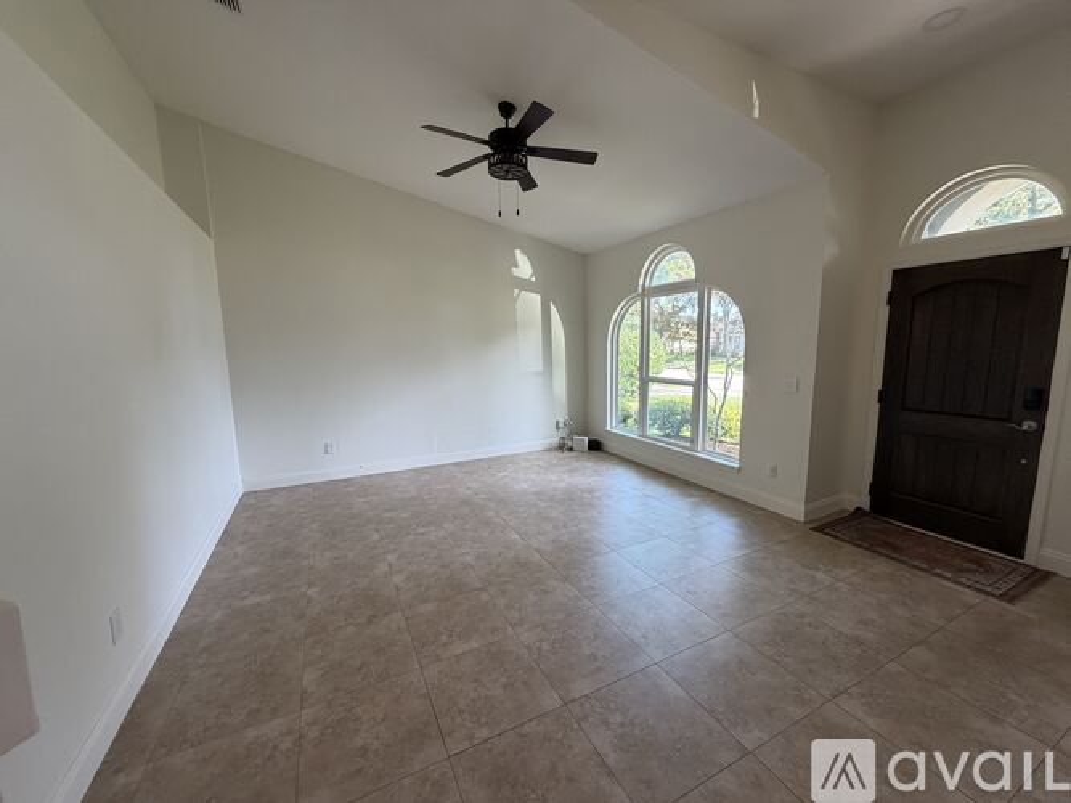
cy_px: 402
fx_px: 433
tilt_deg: -8.1
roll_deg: +1.1
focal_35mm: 14
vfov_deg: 85.7
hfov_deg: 102.1
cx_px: 536
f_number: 2.2
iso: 200
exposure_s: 1/120
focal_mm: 2.22
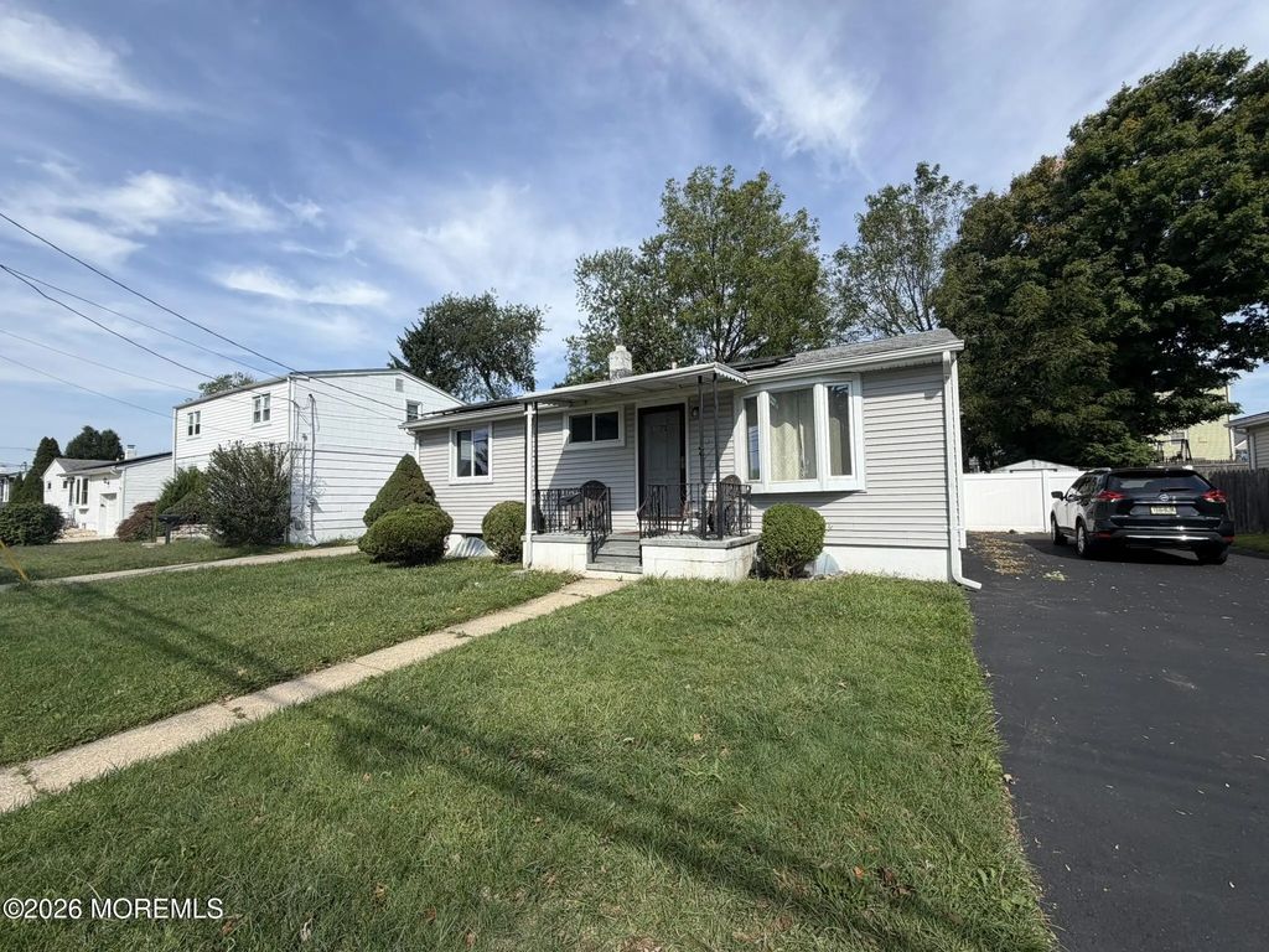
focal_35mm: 14
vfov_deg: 85.7
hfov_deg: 102.1
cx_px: 634
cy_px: 476
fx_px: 513
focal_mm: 2.22
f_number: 2.2
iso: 20
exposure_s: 1/799
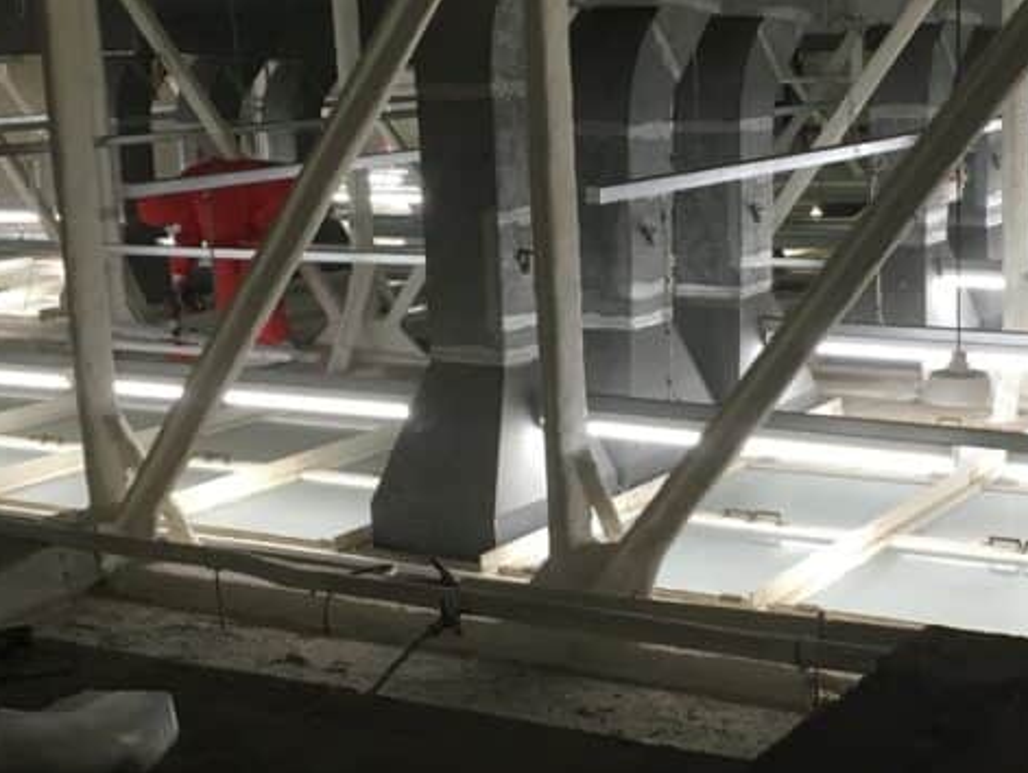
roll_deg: +1.6
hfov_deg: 30.6
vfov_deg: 23.3
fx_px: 1872
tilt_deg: -13.3
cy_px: 415
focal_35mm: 63
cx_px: 618
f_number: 2.2
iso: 50
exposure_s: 1/33
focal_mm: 4.15
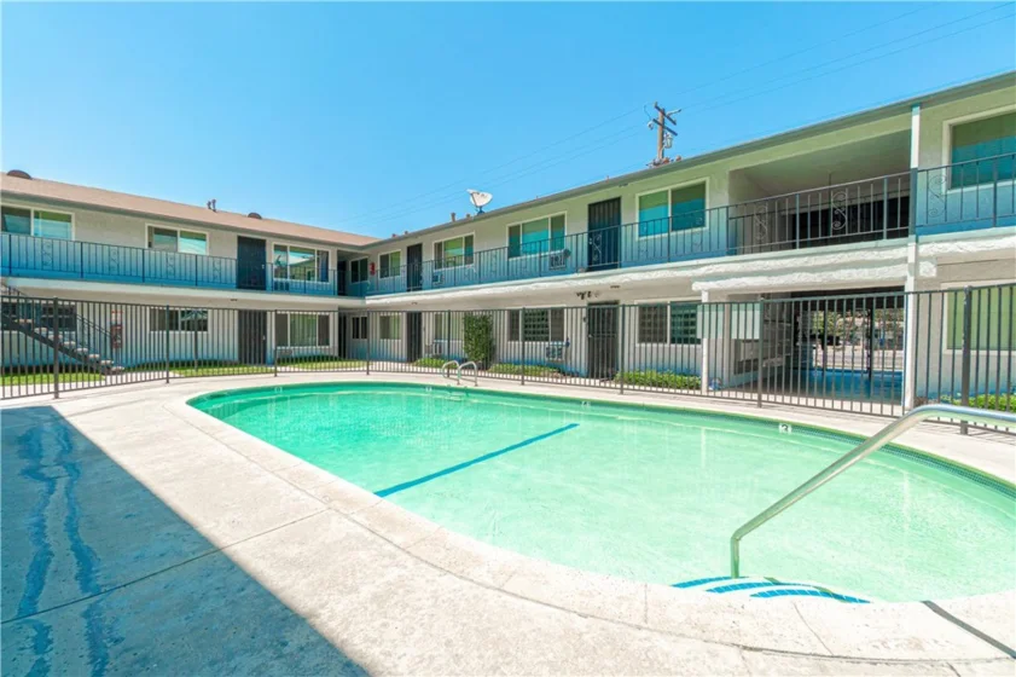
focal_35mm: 15
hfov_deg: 100.4
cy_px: 338
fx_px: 423
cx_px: 508
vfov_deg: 77.3
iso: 100
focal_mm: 10
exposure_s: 1/320
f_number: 7.1
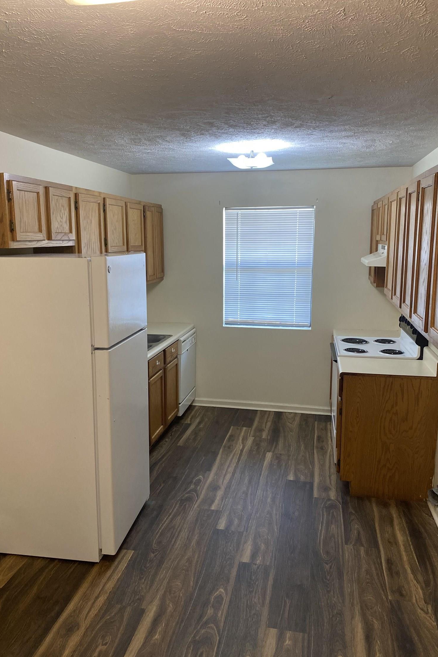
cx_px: 206
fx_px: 511
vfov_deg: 65.5
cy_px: 331
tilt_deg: -10.7
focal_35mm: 28
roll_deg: +0.9
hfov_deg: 46.4
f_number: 1.8
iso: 160
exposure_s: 1/60
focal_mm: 4.25
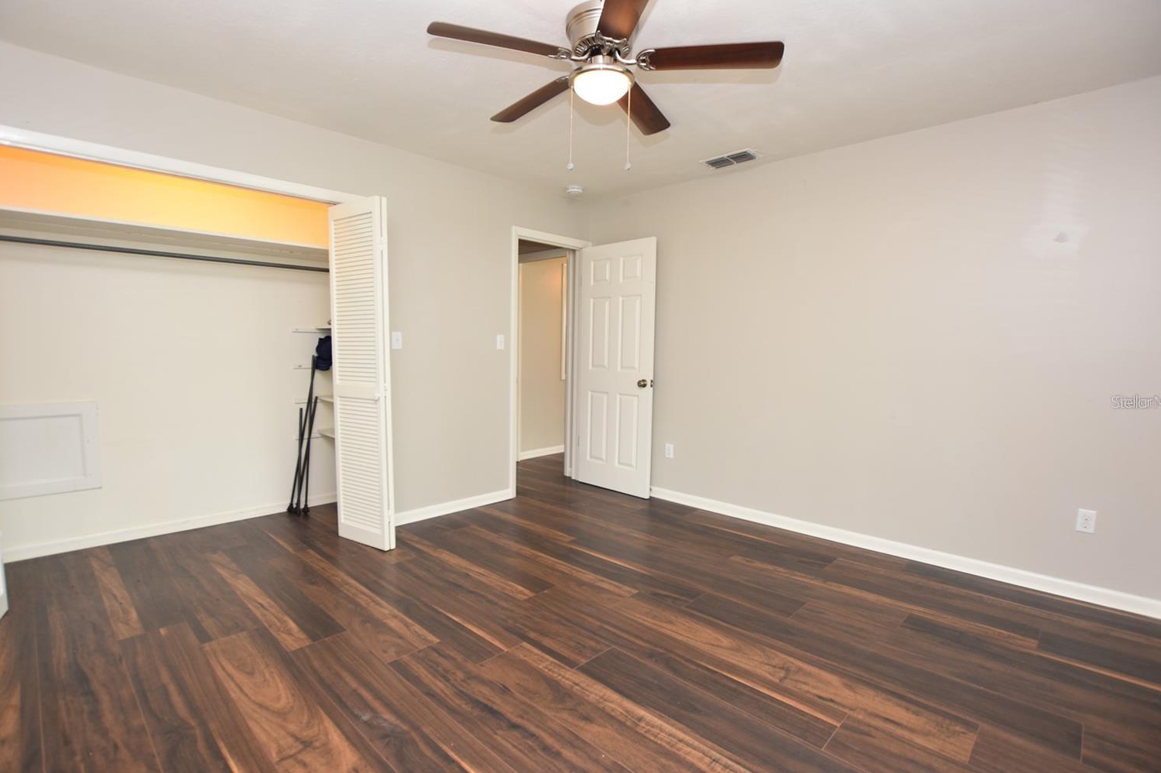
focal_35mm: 16
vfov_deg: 73.7
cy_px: 402
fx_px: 516
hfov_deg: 96.7
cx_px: 565
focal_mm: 10
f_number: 4
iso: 360
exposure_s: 1/60
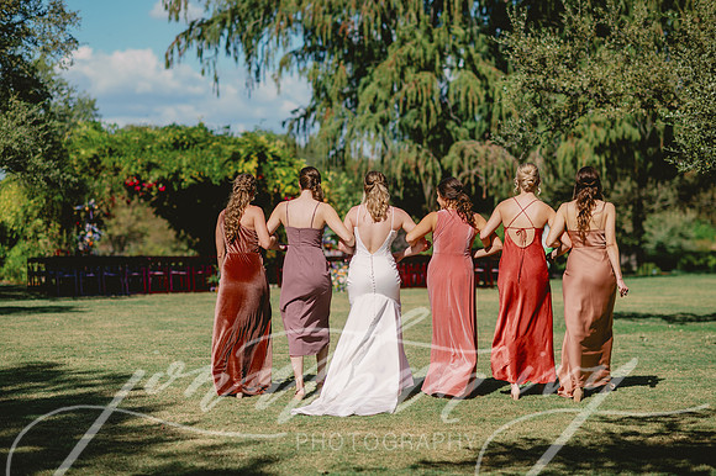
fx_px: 1690
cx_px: 358
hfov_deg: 23.9
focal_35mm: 85
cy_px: 238
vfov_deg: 16.1
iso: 50
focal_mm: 85
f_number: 2.2
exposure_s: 1/3200
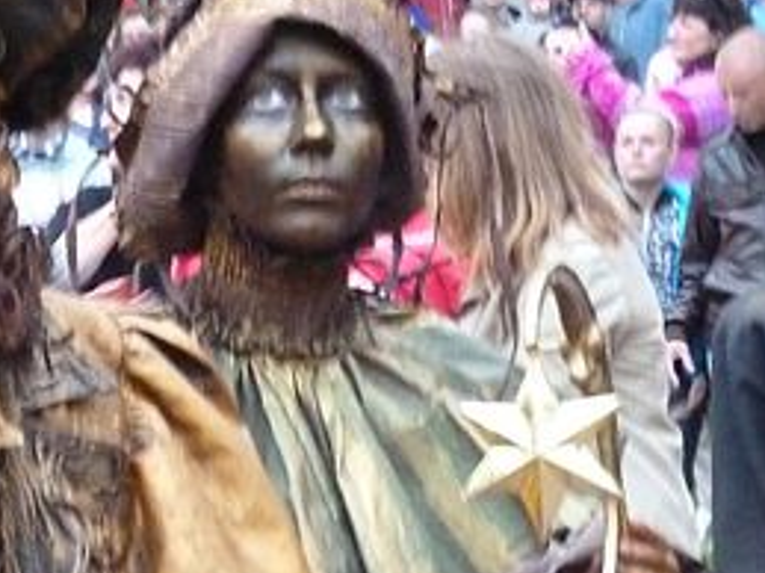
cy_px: 341
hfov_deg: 15.8
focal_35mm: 125
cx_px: 455
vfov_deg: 11.8
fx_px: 2761
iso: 800
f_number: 3.5
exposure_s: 1/25
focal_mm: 6.4
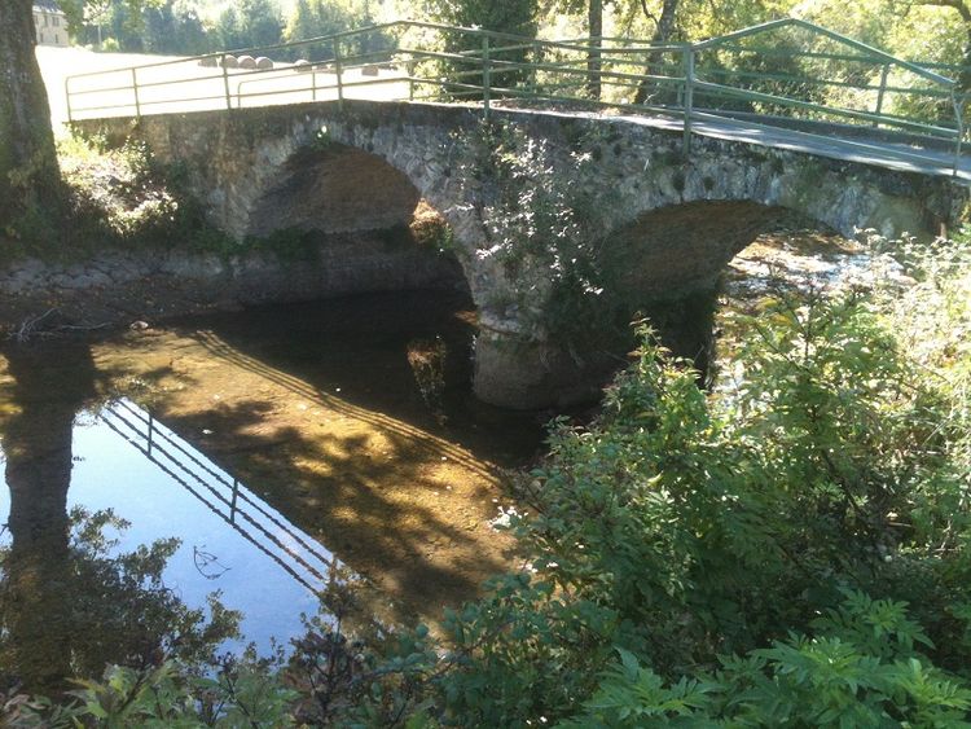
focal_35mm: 35
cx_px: 486
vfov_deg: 40.7
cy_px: 364
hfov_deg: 52.6
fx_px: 982
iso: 64
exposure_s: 1/144
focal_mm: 3.85
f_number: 2.8
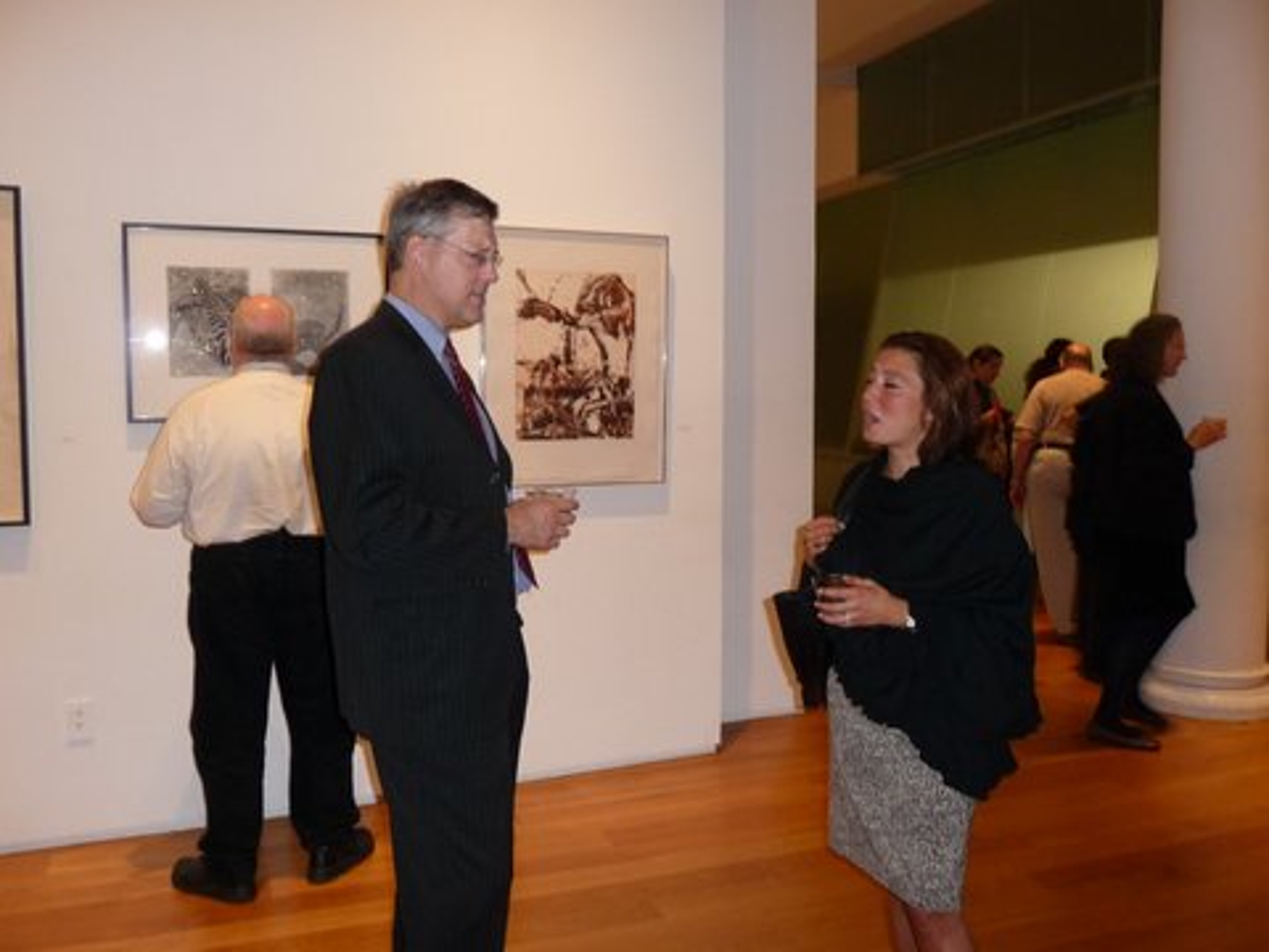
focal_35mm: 30
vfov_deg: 46.8
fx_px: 1100
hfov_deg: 60.0
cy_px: 476
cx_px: 634
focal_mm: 5
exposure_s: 1/30
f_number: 3.4
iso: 250
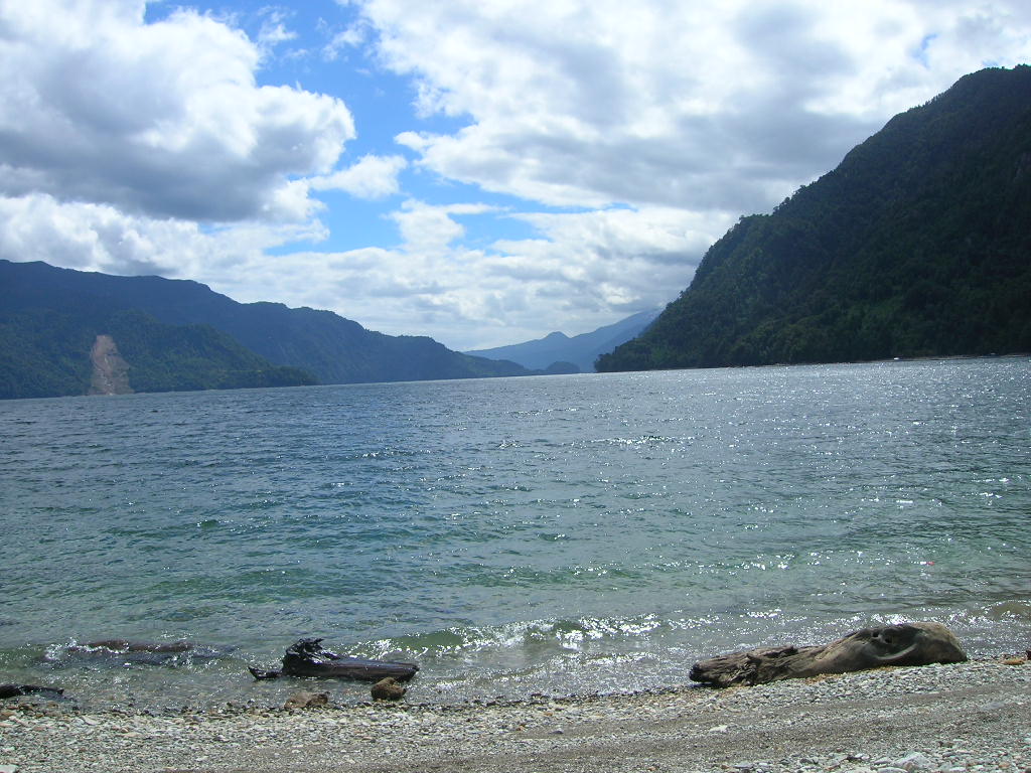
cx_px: 516
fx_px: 1013
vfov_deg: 41.8
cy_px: 386
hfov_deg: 54.0
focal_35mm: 34
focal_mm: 5.7
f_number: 4.9
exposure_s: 1/726
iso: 50
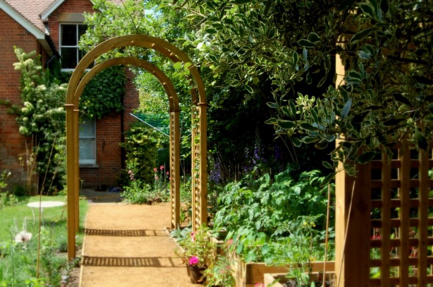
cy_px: 144
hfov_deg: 46.5
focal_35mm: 42
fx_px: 504
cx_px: 216
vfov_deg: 31.8
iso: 200
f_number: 22
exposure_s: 1/15
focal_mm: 28
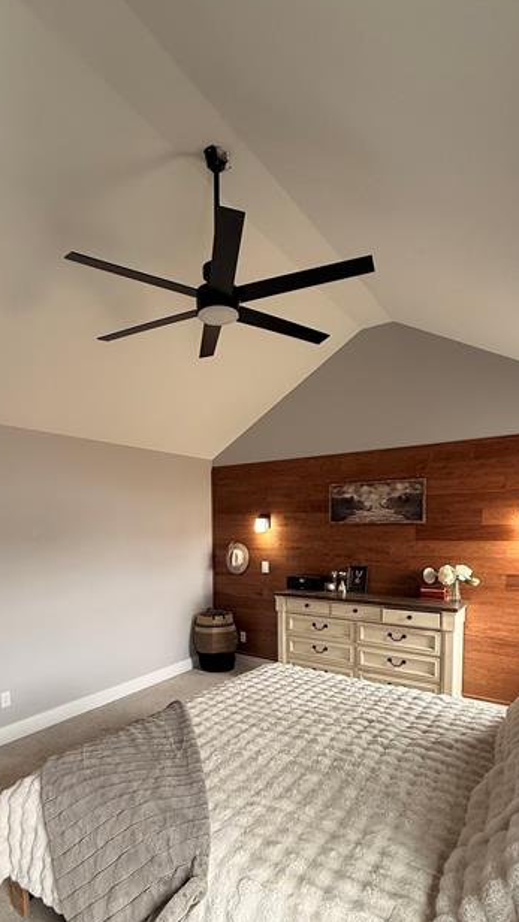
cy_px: 557
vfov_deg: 88.3
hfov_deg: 58.1
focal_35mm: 19
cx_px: 224
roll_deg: +0.1
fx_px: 465
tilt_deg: -2.2
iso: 200
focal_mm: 2.22
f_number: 2.2
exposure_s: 1/60
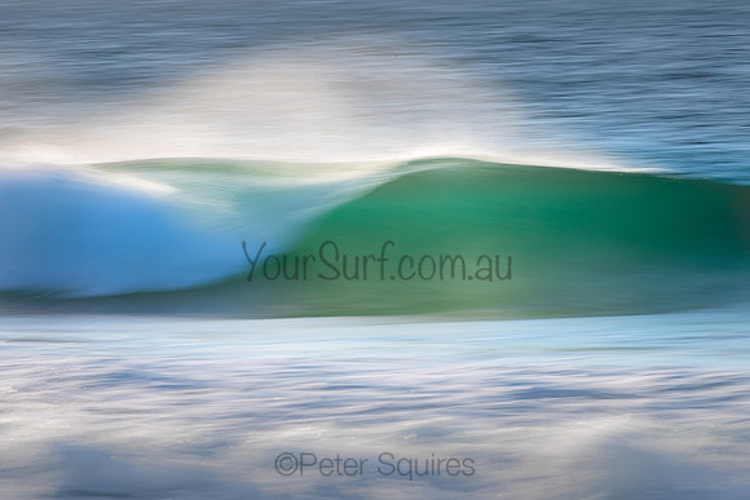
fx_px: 12766
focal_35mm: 613
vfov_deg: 2.2
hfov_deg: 3.4
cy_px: 260
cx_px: 361
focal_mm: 500
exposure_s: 1/20
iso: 31
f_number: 22
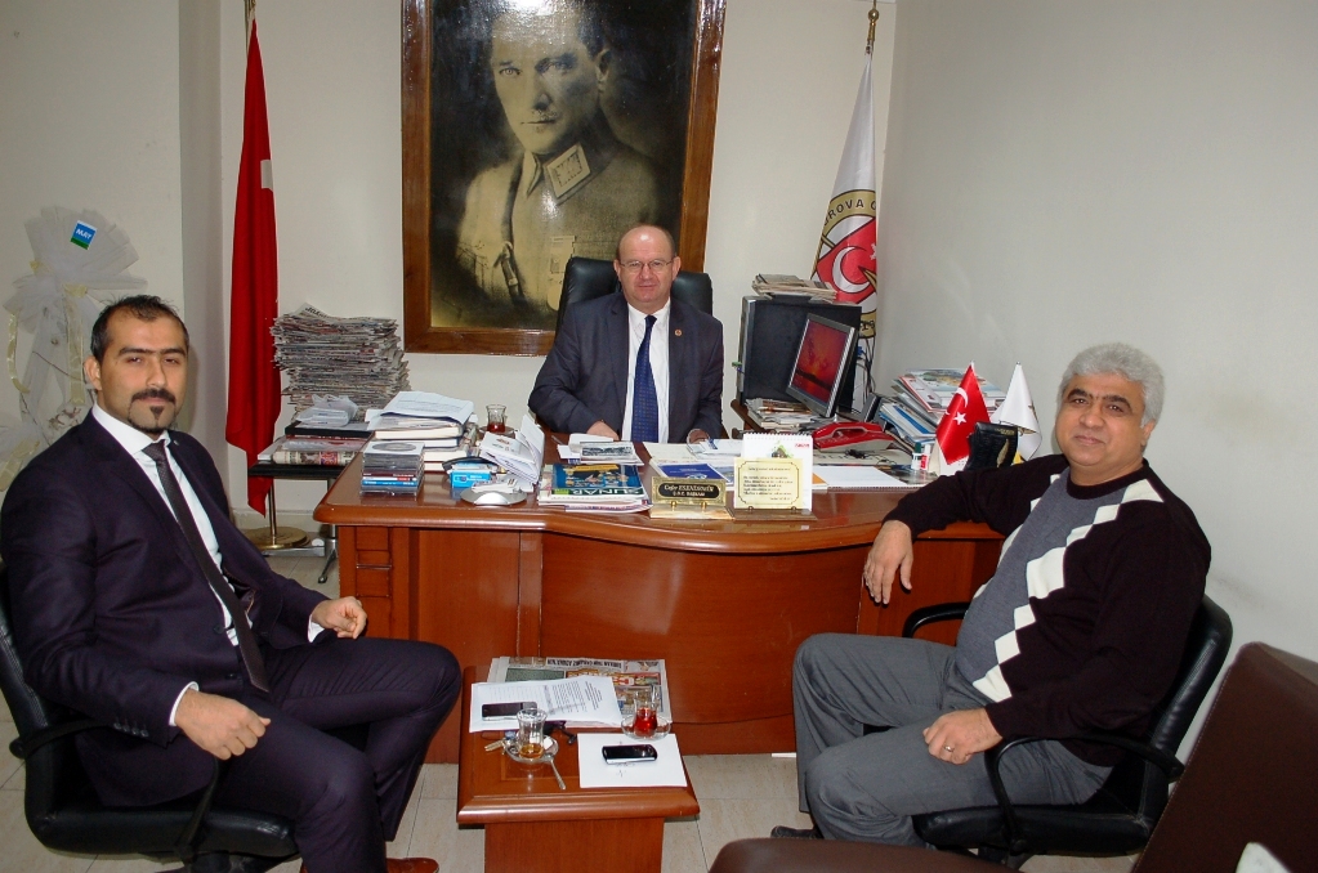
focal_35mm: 27
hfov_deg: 67.5
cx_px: 659
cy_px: 436
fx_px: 987
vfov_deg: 47.8
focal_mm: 18
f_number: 3.5
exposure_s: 1/60
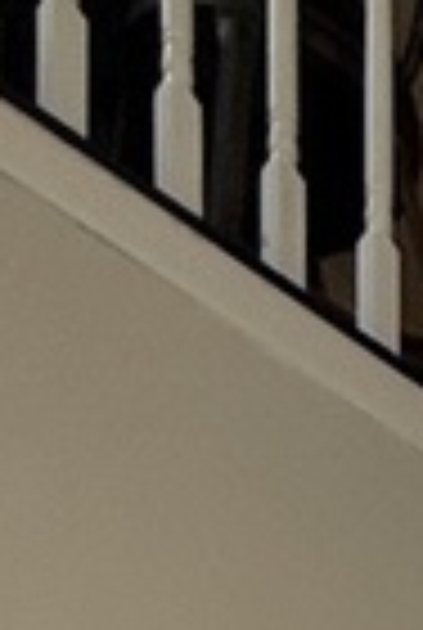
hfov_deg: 8.0
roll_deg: +0.9
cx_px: 1656
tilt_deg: +0.0
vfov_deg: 11.5
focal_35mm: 112
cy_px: 1845
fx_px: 1964
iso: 64
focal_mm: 2.22
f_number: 2.2
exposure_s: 1/361
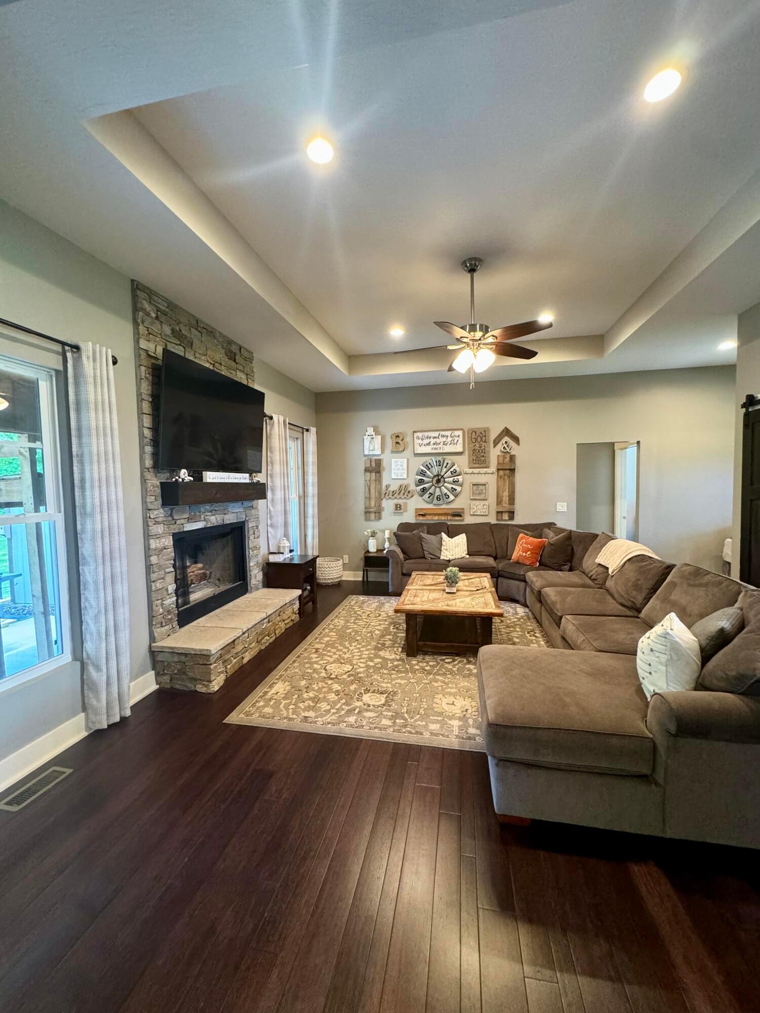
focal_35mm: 14
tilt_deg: -2.6
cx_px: 380
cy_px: 506
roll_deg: +0.9
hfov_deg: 85.7
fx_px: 410
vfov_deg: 102.1
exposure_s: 1/60
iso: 500
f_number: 2.2
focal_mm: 2.22
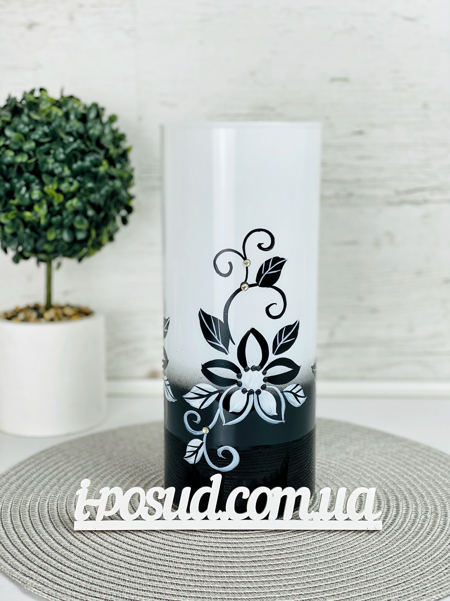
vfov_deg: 36.8
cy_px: 300
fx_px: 901
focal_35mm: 52
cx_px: 225
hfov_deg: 28.0
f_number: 2
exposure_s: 1/226
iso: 20
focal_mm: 6
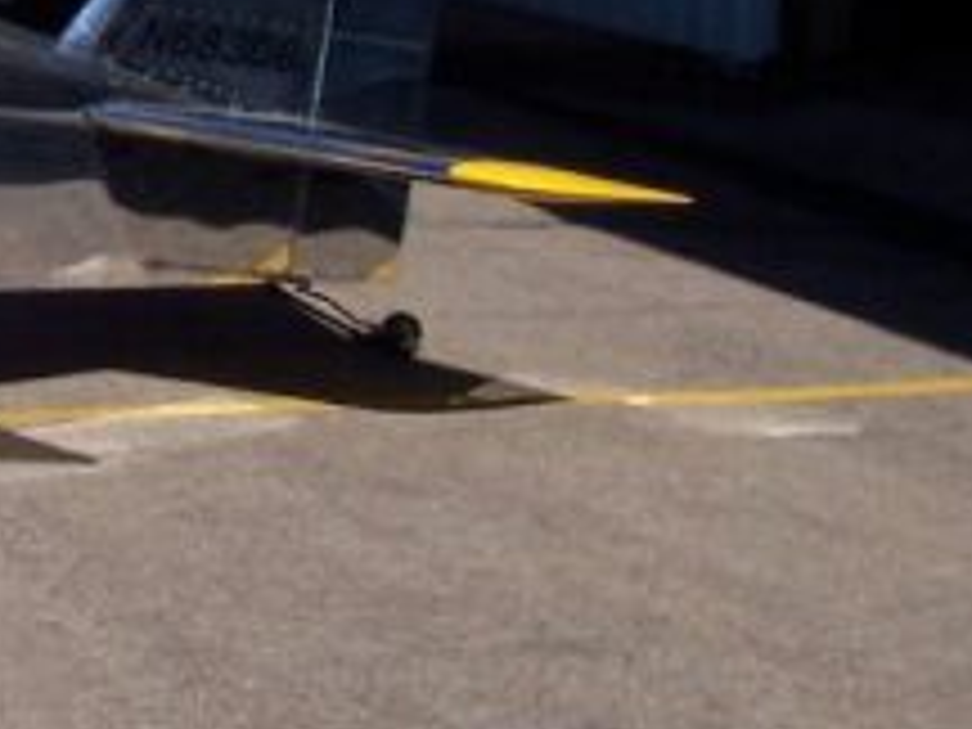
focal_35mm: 149
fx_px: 4184
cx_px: -540
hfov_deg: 12.5
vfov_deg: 9.9
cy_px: -27
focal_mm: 7
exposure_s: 1/750
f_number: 5.6
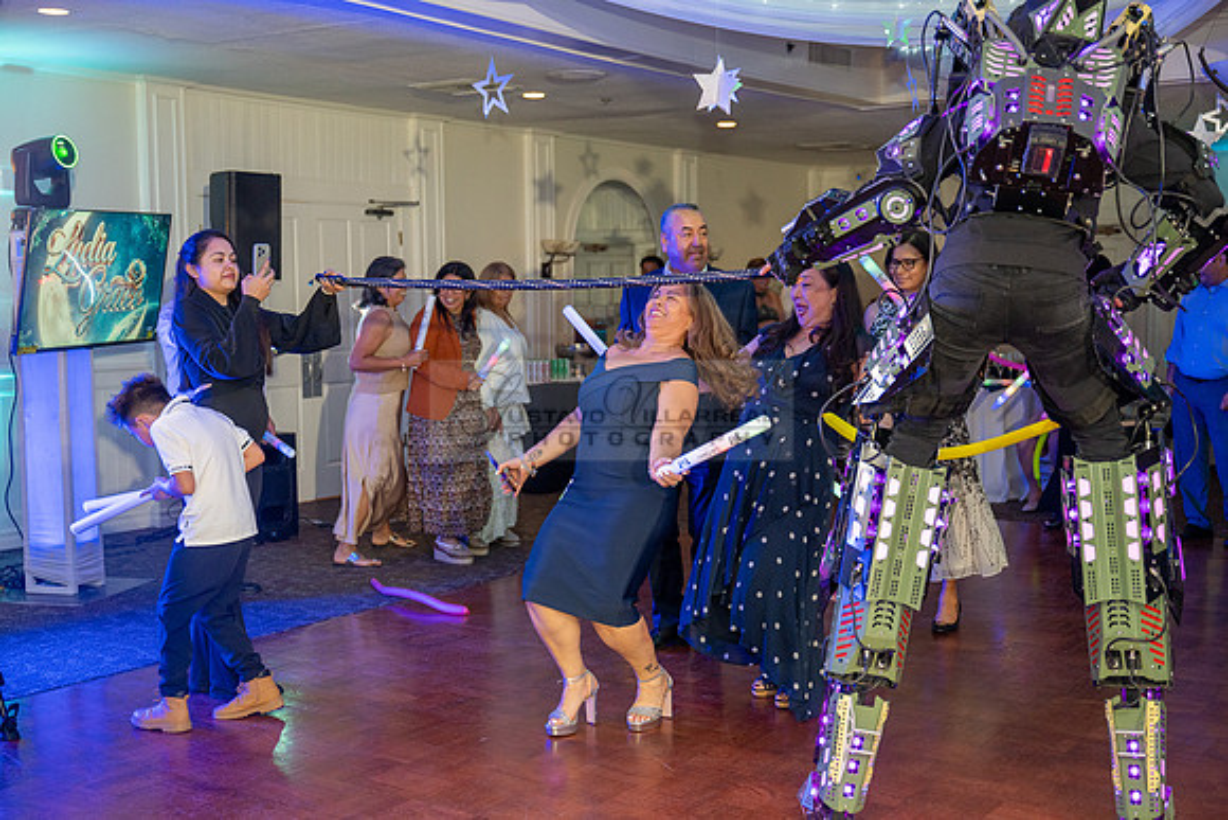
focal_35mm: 43
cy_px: 410
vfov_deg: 31.2
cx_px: 614
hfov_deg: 45.4
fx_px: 1467
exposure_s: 1/200
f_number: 2.8
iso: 1250
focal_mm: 43
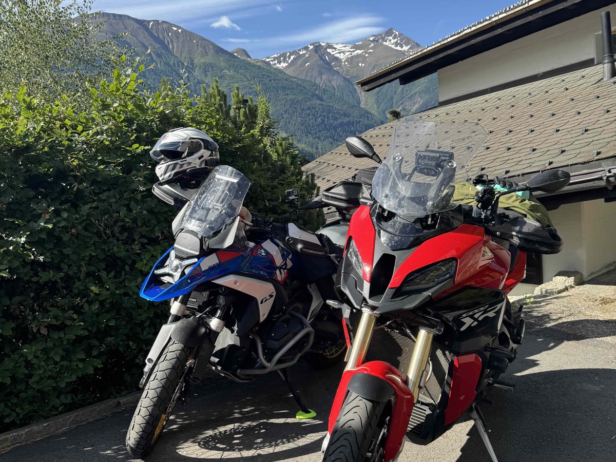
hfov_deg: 71.6
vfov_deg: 56.8
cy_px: 231
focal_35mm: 24
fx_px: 427
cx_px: 308
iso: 80
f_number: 1.78
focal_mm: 6.76
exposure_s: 1/2252
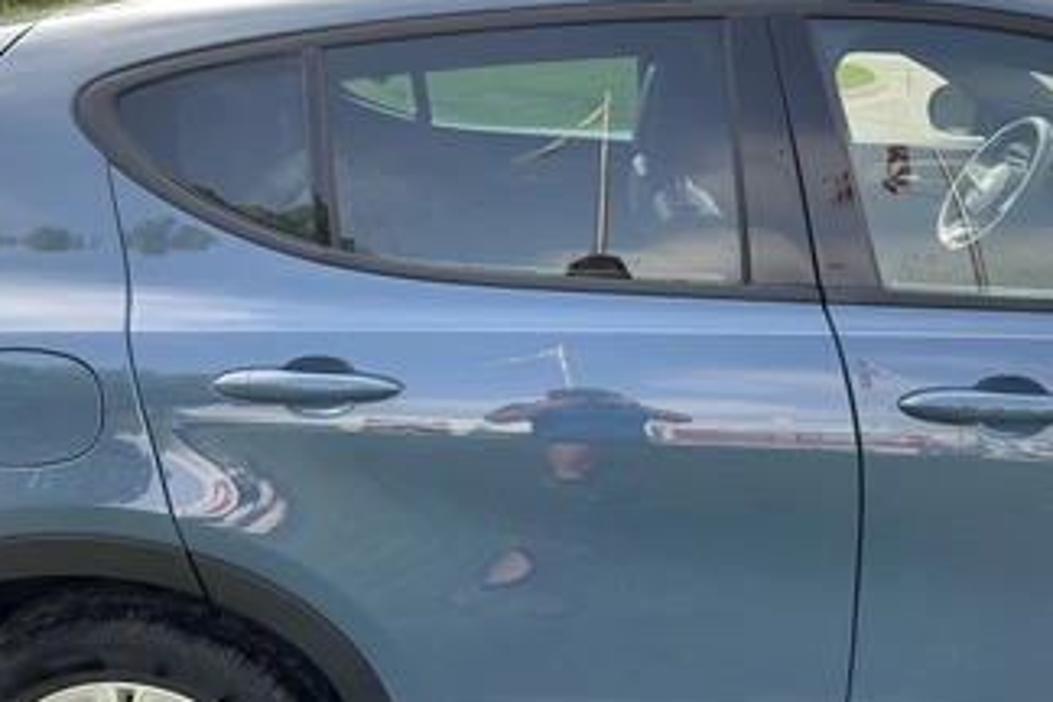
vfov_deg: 36.9
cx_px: 510
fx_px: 1053
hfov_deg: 53.1
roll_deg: -2.0
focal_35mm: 36
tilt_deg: -19.3
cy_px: 377
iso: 20
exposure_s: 1/191
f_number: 1.8
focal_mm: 3
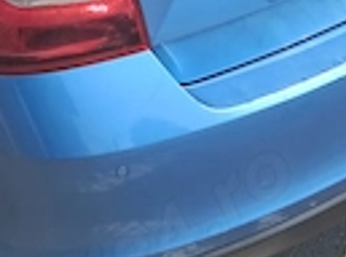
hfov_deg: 15.1
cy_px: -102
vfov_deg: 11.3
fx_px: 1256
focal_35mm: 126
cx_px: -72
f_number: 1.8
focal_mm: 4
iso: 25
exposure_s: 1/274
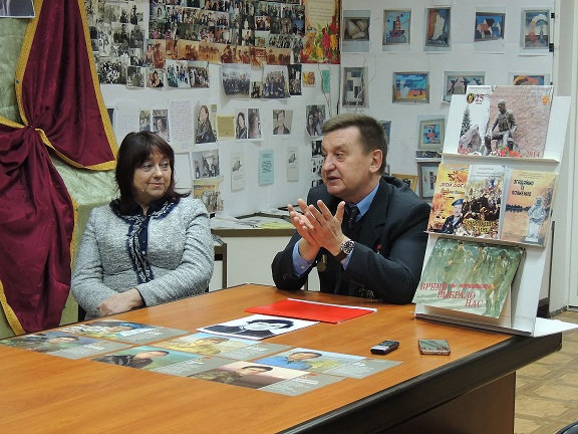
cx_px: 289
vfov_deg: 19.6
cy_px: 217
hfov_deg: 26.0
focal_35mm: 75
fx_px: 1252
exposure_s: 1/25
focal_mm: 13.3
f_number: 3.9
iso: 560
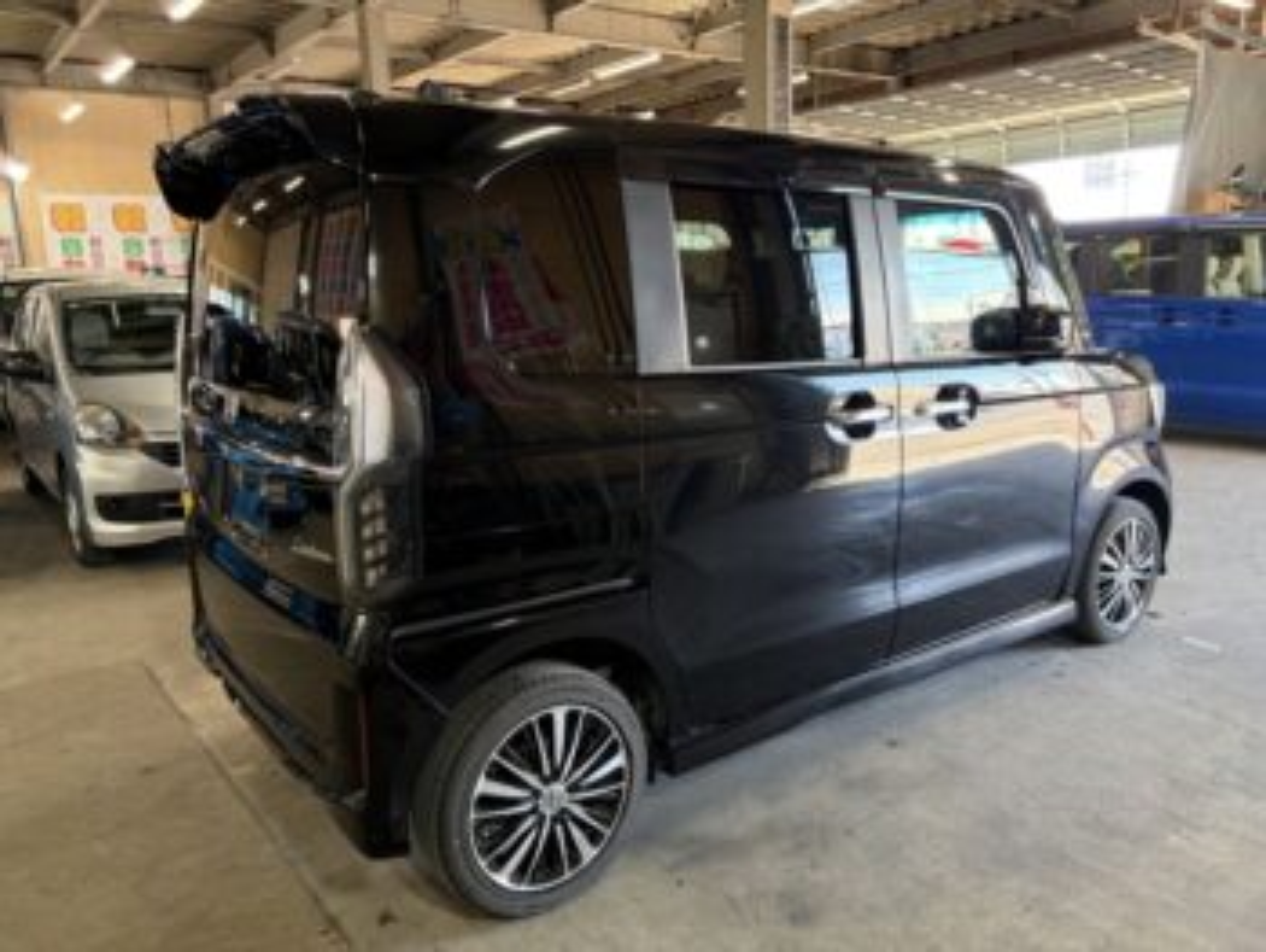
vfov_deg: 53.1
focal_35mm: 26
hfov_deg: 67.3
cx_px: 633
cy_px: 476
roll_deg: +1.1
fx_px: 952
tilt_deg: -10.9
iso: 200
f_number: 1.6
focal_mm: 5.96
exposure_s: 1/60
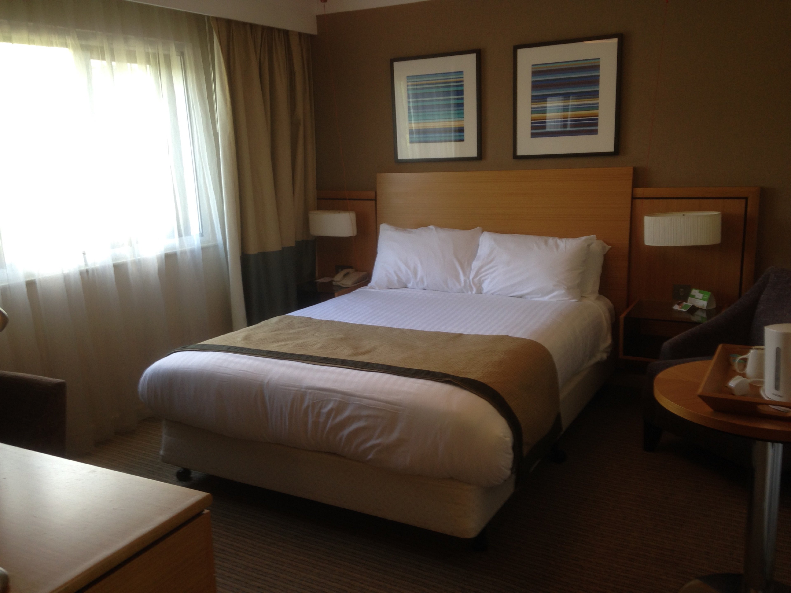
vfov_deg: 42.9
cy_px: 296
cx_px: 396
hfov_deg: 55.4
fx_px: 754
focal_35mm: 33
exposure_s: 1/20
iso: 50
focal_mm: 4.12
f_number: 2.4
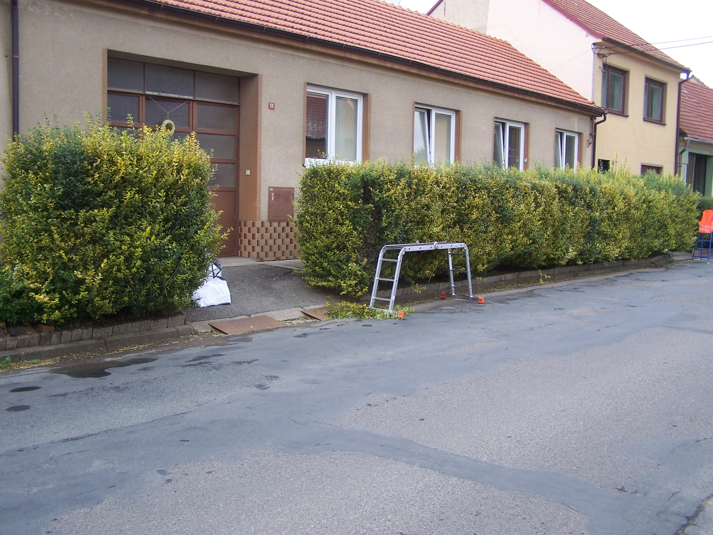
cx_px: 356
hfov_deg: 49.0
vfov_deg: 37.7
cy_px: 268
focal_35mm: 38
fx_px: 783
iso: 80
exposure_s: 1/350
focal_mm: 6.3
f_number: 2.8
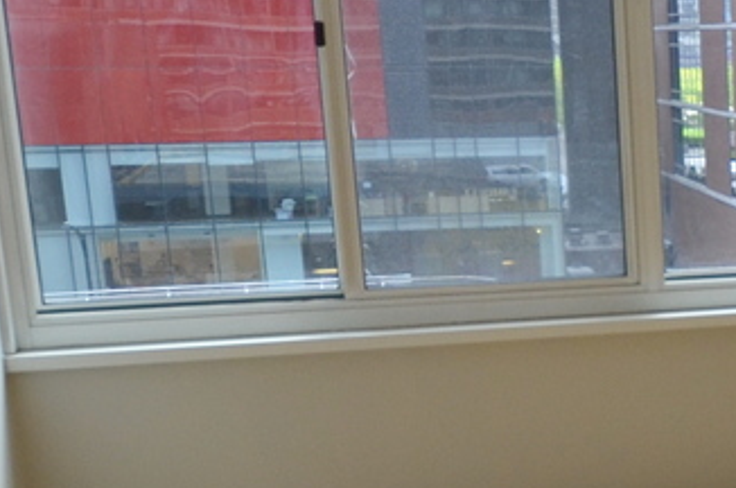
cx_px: 1141
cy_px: 384
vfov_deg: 18.0
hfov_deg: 21.9
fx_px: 1530
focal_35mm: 75
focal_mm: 10
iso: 400
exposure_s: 1/100
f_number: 5
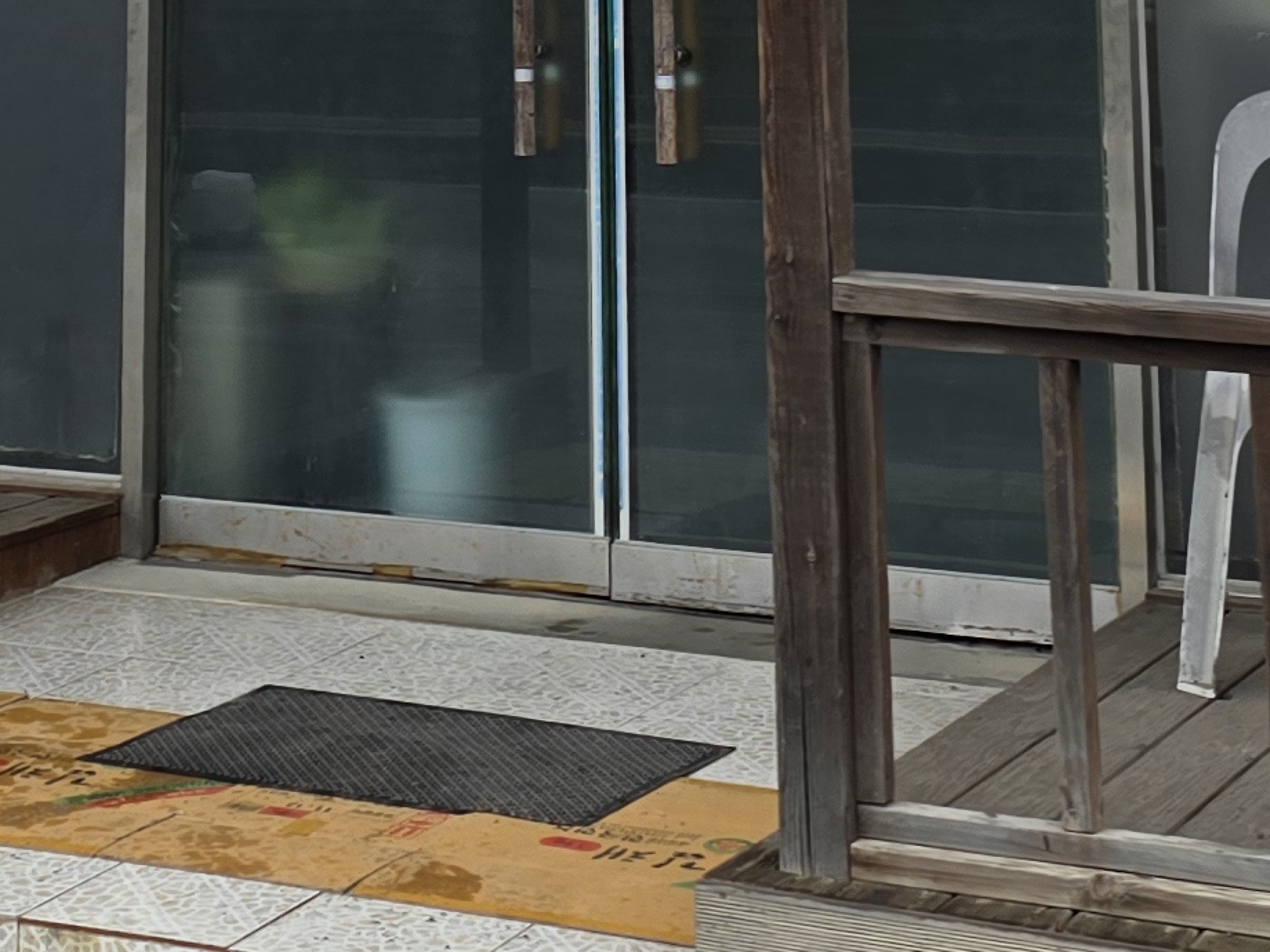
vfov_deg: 13.6
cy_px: -647
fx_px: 3669
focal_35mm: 100
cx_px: 410
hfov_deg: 19.6
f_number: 1.7
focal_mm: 6.3
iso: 12
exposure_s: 1/201
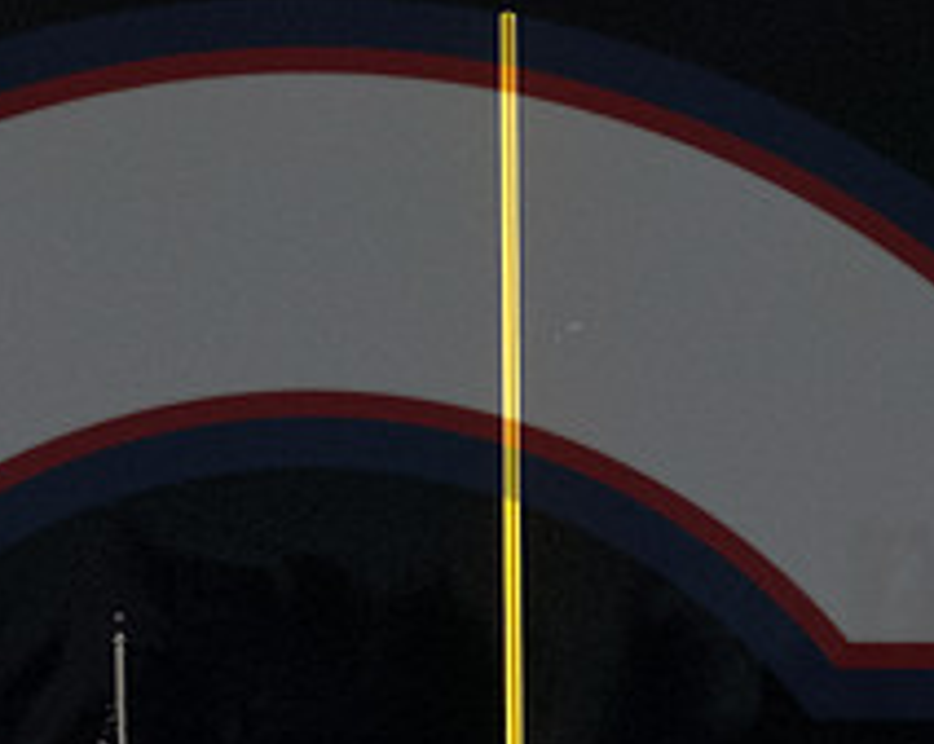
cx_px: 371
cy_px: 1111
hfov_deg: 4.3
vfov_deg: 3.4
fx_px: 12505
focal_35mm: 453
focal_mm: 88
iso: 25600
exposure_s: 1/1600
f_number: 2.8
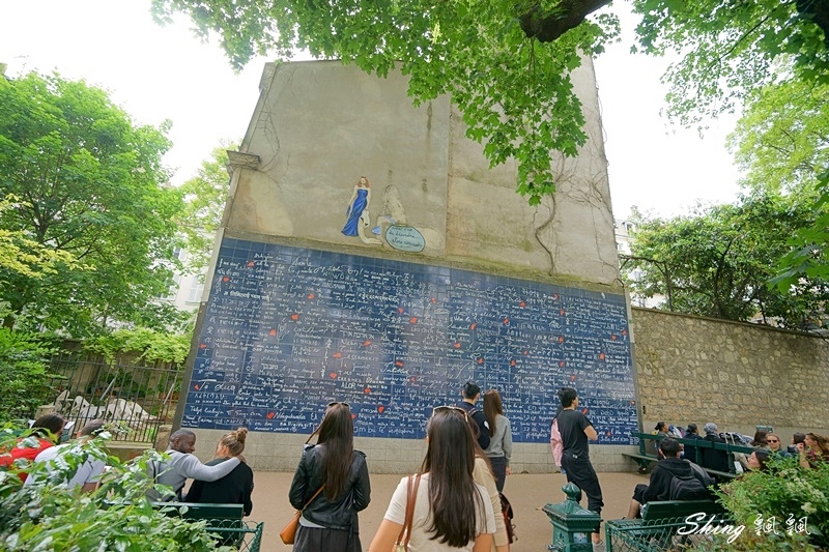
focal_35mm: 16
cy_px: 276
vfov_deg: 73.7
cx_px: 414
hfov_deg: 96.7
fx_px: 368
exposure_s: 1/50
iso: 80
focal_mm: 16
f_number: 5.6
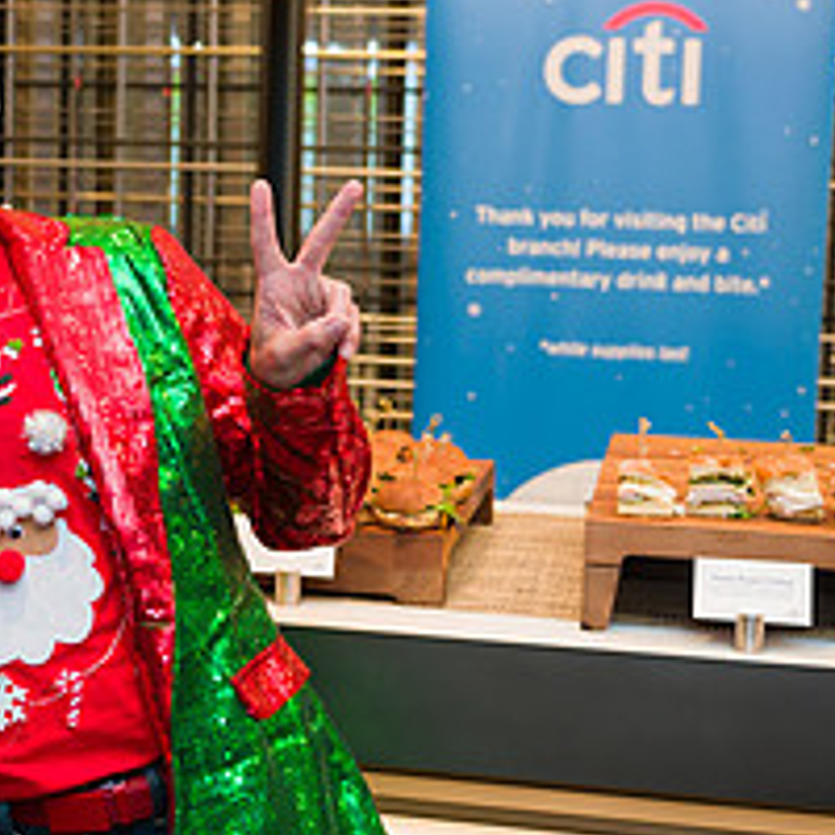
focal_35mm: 79
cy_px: 317
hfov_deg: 21.5
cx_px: 125
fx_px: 2156
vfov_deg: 21.9
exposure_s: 1/200
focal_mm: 32
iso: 400
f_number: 3.2
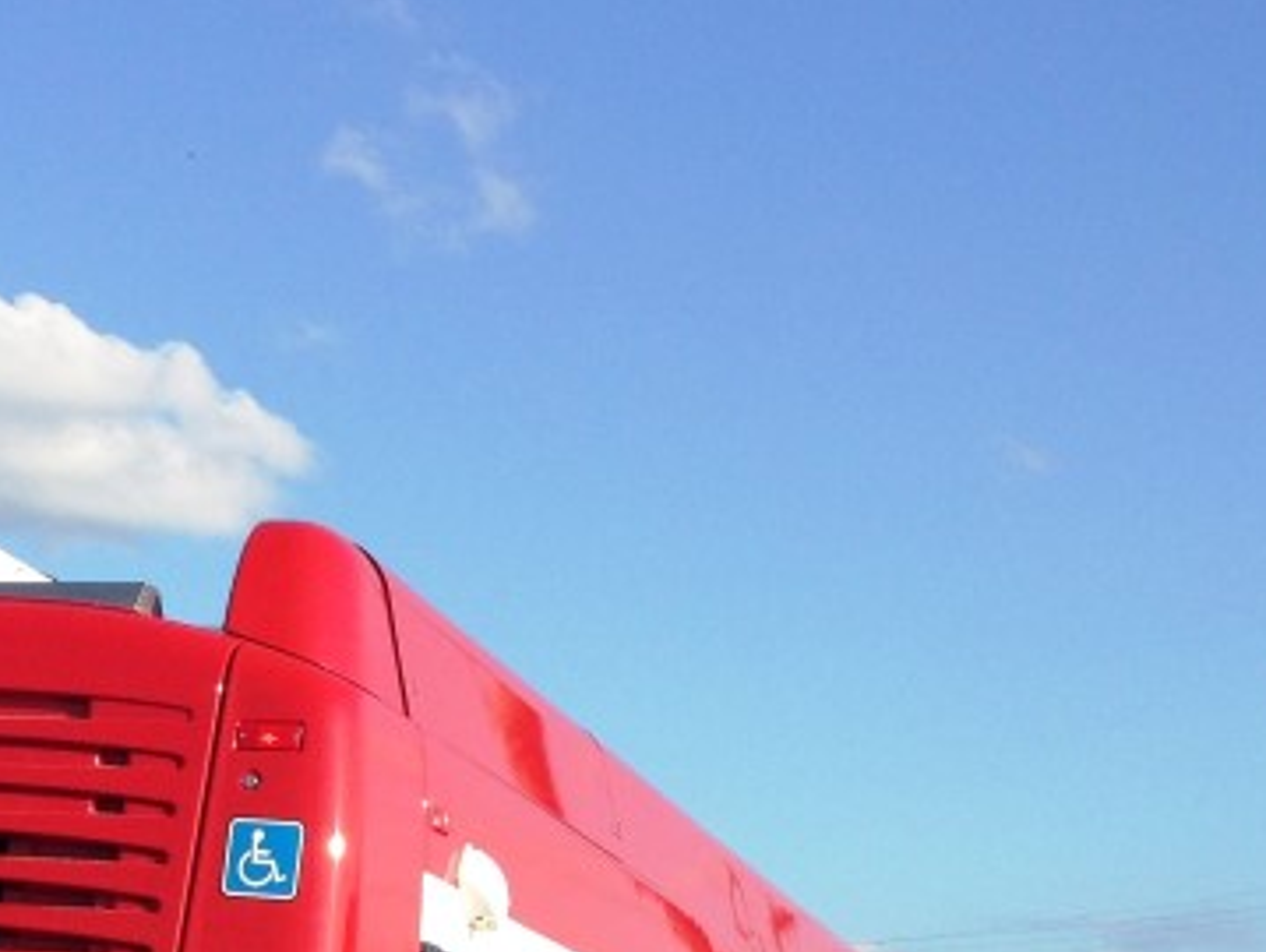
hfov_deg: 20.3
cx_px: 71
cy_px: 1269
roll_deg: -3.1
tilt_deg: +0.5
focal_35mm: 94
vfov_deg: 15.0
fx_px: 3441
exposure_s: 1/951
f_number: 2.4
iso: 50
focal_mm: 4.12
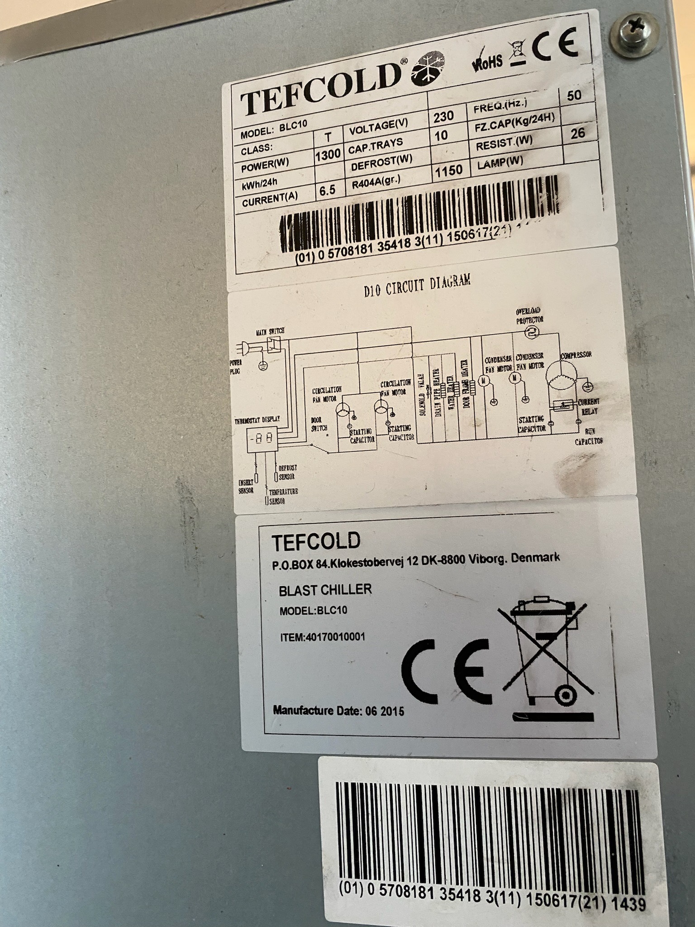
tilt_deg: +3.7
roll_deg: +3.7
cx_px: 348
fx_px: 696
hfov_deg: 53.1
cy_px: 464
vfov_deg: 67.3
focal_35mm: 26
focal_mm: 4.25
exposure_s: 1/50
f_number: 1.8
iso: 250
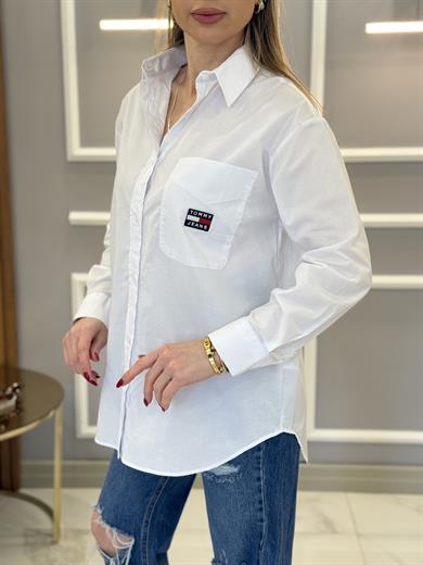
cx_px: 212
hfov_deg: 30.3
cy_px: 282
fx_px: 782
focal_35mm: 48
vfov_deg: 39.7
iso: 80
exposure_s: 1/121
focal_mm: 6.76
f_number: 1.78
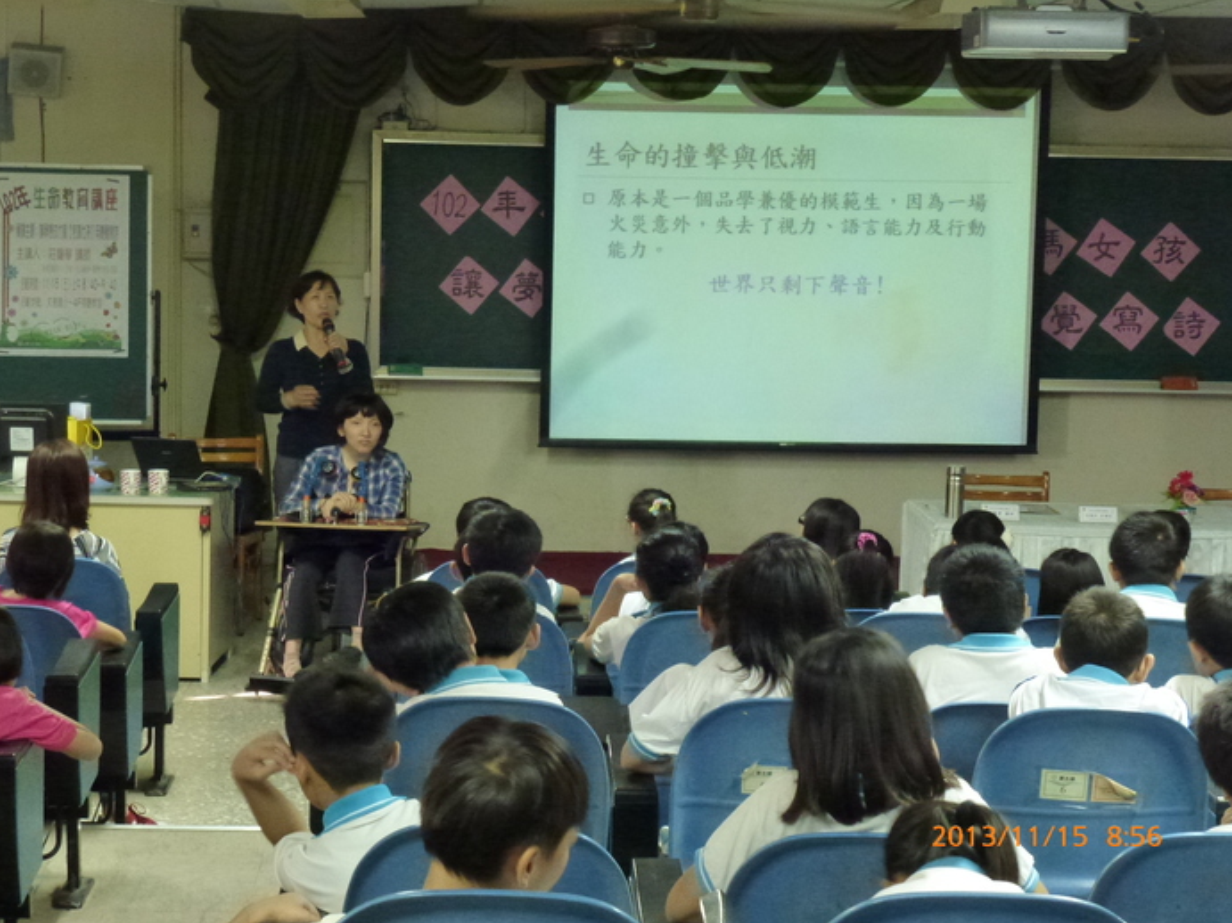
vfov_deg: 19.1
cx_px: 617
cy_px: 462
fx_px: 2740
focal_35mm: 77
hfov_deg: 25.3
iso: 800
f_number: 5.6
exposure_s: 1/5
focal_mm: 13.6
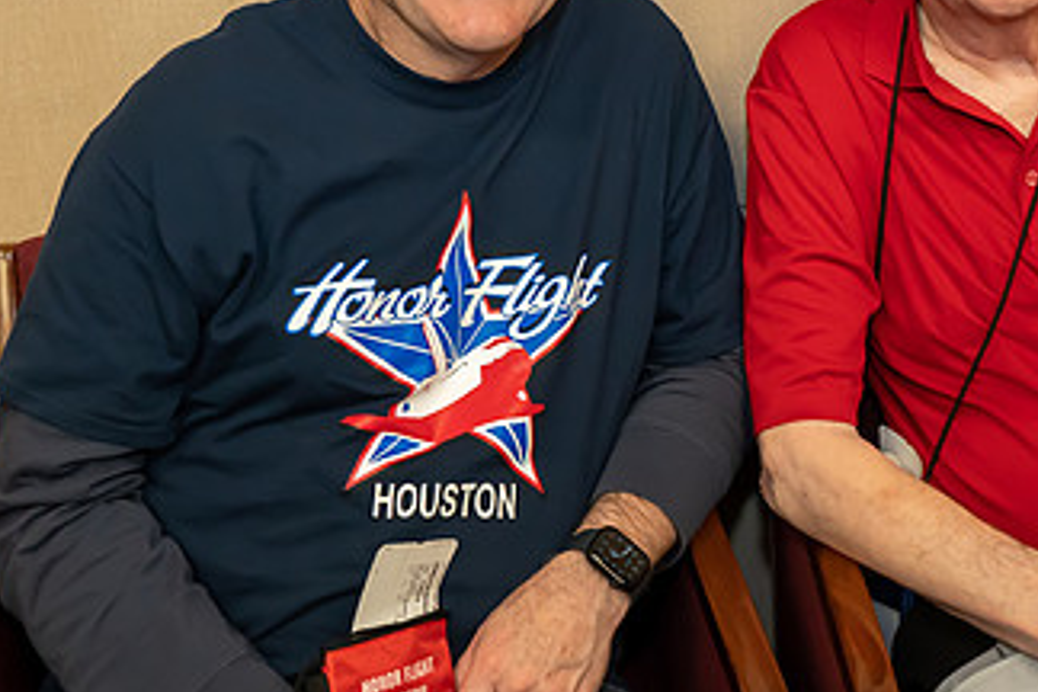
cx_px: 686
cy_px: 189
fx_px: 1961
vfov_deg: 19.9
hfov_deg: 29.5
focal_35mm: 68
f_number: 5
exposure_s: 1/160
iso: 6400
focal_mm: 38
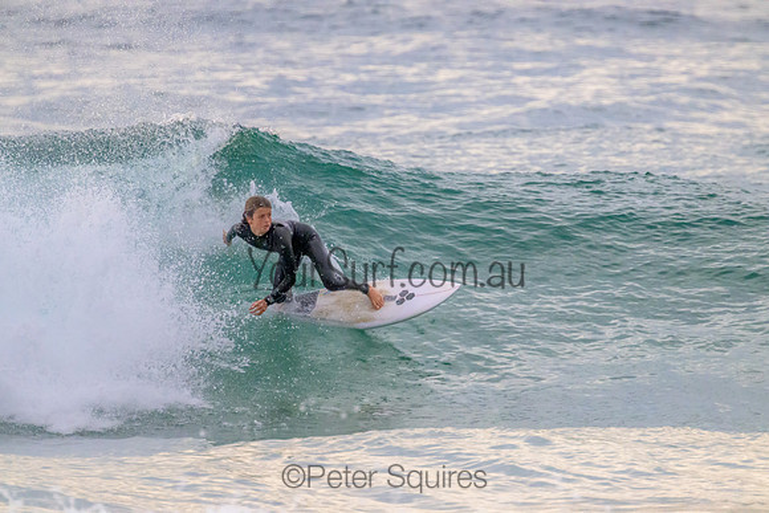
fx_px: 17092
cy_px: 256
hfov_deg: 2.6
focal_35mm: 800
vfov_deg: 1.7
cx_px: 384
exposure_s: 1/2000
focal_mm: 800
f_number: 11
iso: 11400
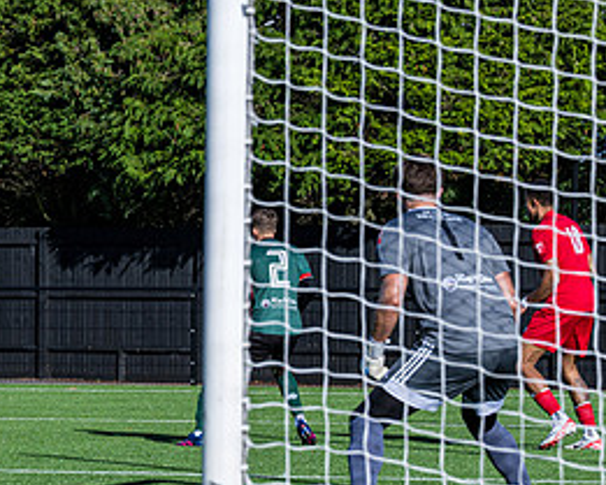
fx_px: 4683
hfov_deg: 7.4
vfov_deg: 5.9
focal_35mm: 261
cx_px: -59
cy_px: 406
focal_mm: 92
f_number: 5
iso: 200
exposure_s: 1/2500
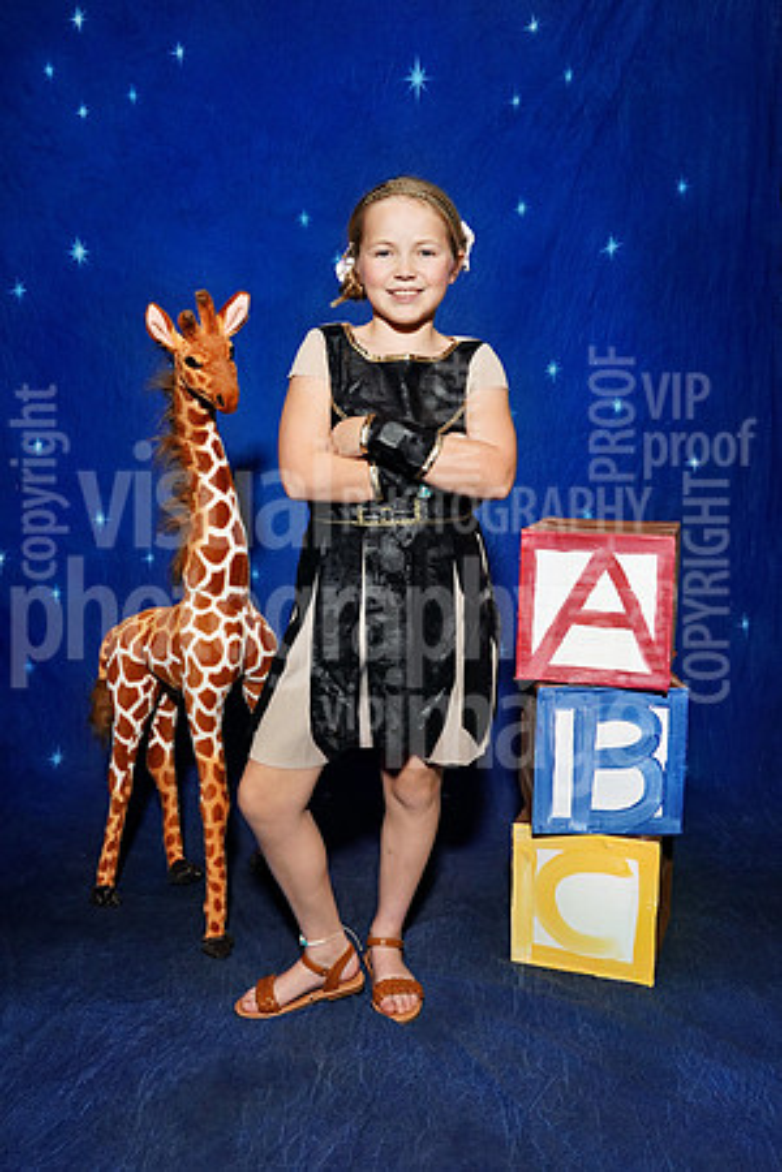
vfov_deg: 55.1
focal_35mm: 34
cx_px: 391
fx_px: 1124
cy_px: 586
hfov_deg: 38.4
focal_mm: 23
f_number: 8
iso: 1000
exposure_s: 1/60
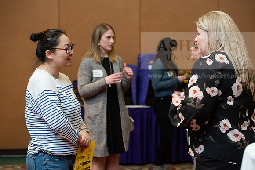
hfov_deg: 25.4
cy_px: 85
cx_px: 128
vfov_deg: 17.1
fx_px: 567
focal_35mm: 80
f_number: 5
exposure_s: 1/200
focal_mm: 80
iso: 1600
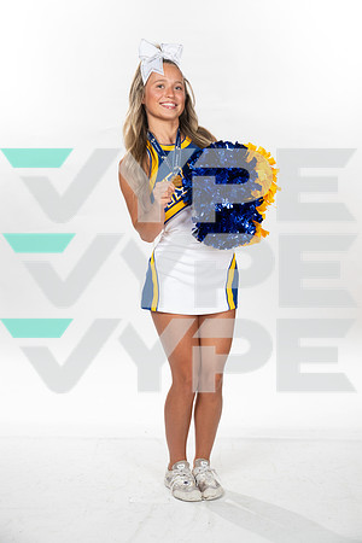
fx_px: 875
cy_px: 272
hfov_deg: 23.4
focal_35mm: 58
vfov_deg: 34.5
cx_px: 181
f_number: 7.1
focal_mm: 58
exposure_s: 1/320
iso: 800
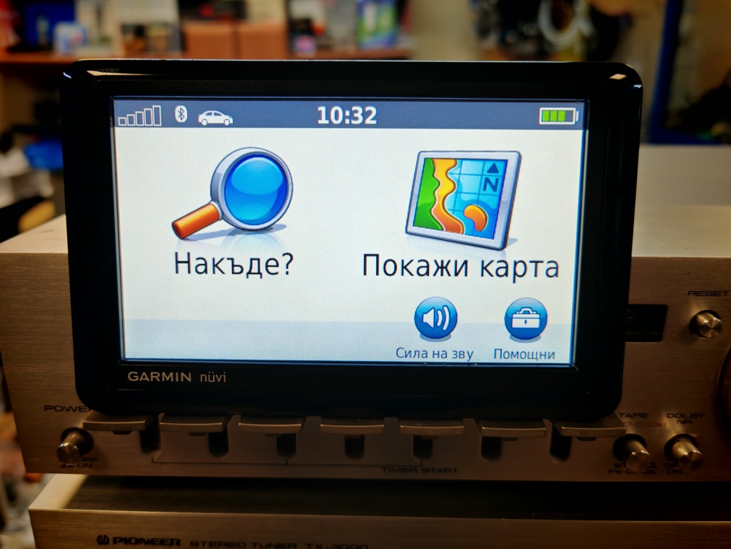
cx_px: 366
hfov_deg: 65.3
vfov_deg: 51.4
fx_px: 570
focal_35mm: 27
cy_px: 274
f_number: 1.9
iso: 80
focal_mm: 6.67
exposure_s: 1/50
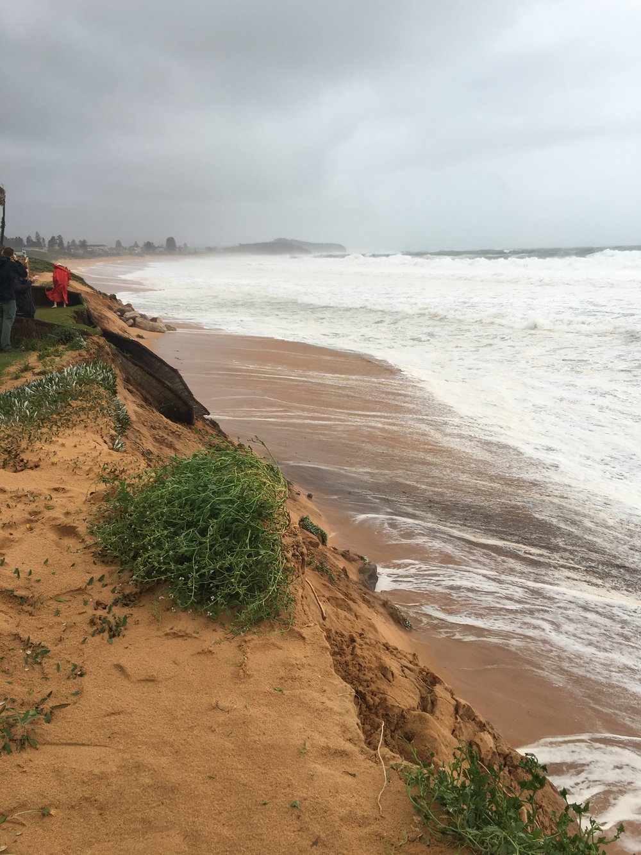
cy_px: 428
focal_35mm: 29
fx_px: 716
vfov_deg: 61.7
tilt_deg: -15.4
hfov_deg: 48.2
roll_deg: -0.5
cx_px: 320
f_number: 2.2
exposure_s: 1/152
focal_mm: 4.15
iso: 25
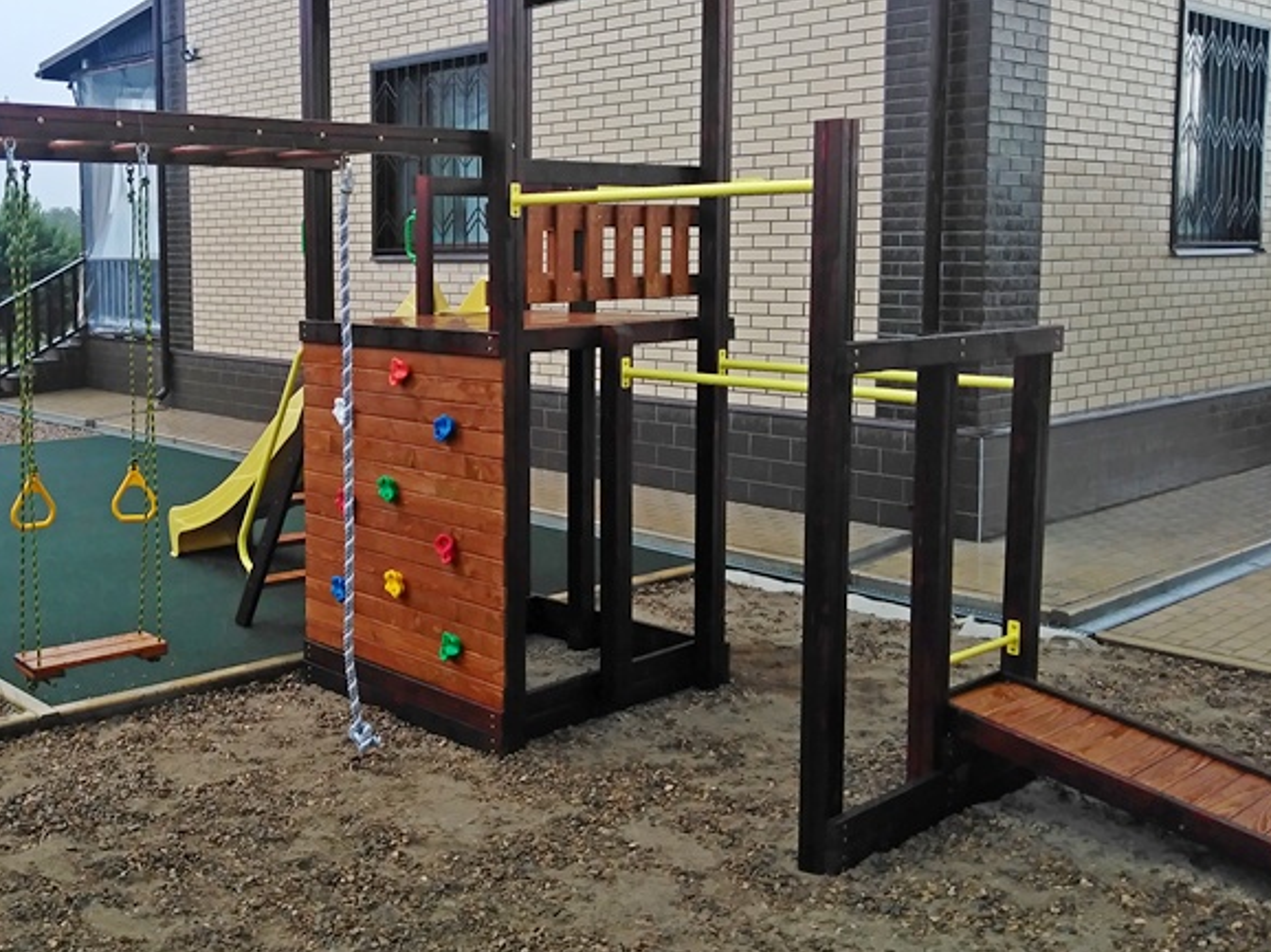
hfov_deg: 50.4
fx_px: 1321
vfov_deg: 39.5
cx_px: 420
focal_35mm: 36
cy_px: 391
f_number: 1.8
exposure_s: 1/219
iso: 100
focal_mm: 3.63
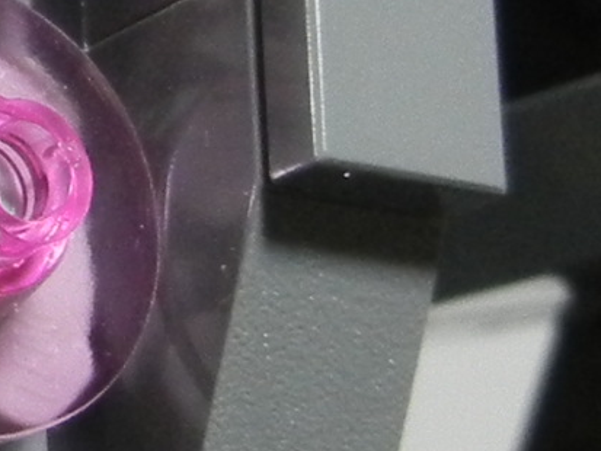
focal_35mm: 237
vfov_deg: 6.3
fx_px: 4116
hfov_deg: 8.1
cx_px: -354
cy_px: 185
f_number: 3.5
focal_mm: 5.4
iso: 400
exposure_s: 1/55.8
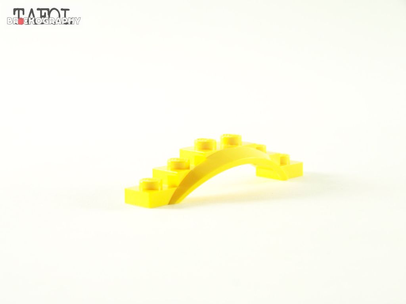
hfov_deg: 18.7
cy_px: 152
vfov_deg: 14.1
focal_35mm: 105
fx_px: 1232
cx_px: 203
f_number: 3.2
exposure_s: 1/30
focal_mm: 17.5
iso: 200
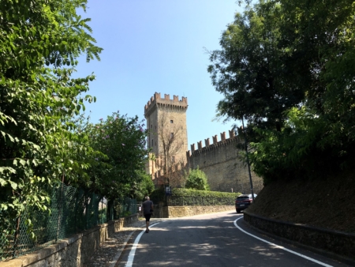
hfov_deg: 61.6
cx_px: 178
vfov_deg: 48.3
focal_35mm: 29
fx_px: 298
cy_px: 134
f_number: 2.2
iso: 25
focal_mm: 4.15
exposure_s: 1/1241
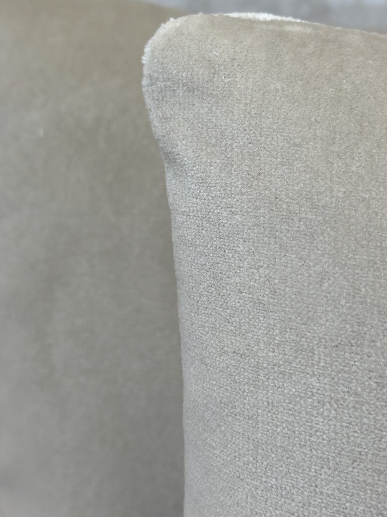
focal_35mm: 74
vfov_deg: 26.3
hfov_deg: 19.9
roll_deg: +0.2
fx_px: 1103
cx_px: 194
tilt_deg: -19.5
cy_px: 241
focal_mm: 6.86
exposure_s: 1/347
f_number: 1.78
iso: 80
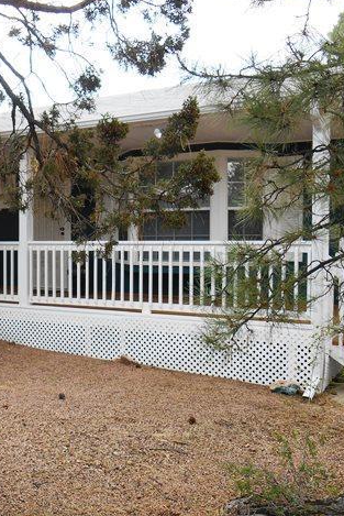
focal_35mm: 44
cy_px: 253
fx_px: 630
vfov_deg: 44.5
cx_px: 74
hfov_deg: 29.9
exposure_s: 1/100
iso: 80
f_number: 3.6
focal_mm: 5.5
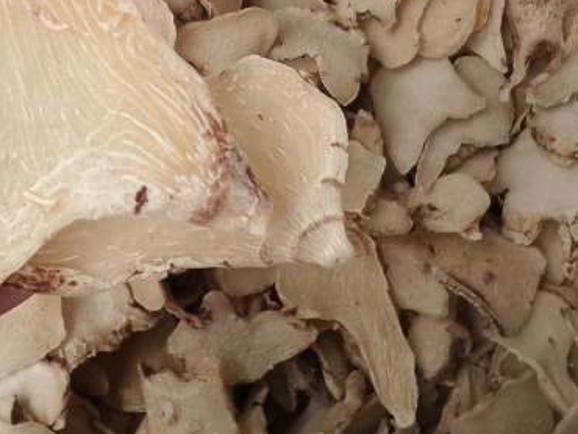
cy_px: -23
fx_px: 902
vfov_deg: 25.4
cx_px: 123
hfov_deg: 34.5
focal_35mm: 54
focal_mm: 2.32
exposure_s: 1/100
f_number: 2
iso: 658
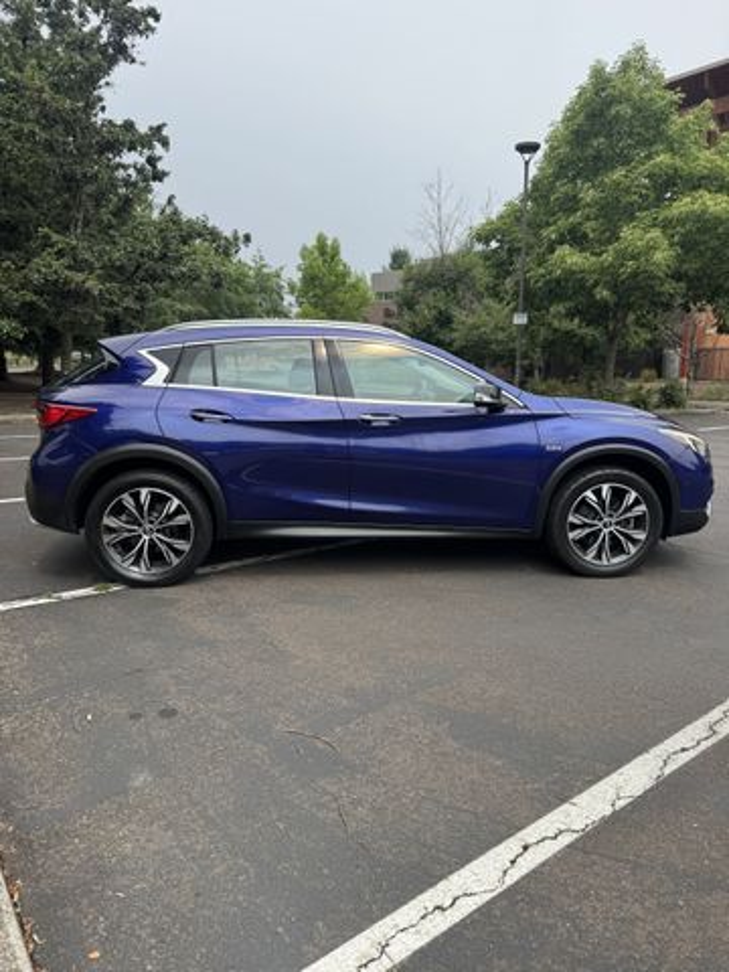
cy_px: 486
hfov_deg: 56.8
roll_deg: +0.4
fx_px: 674
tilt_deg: -10.4
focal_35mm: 24
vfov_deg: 71.6
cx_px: 364
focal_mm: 6.76
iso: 80
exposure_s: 1/3096
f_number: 1.78
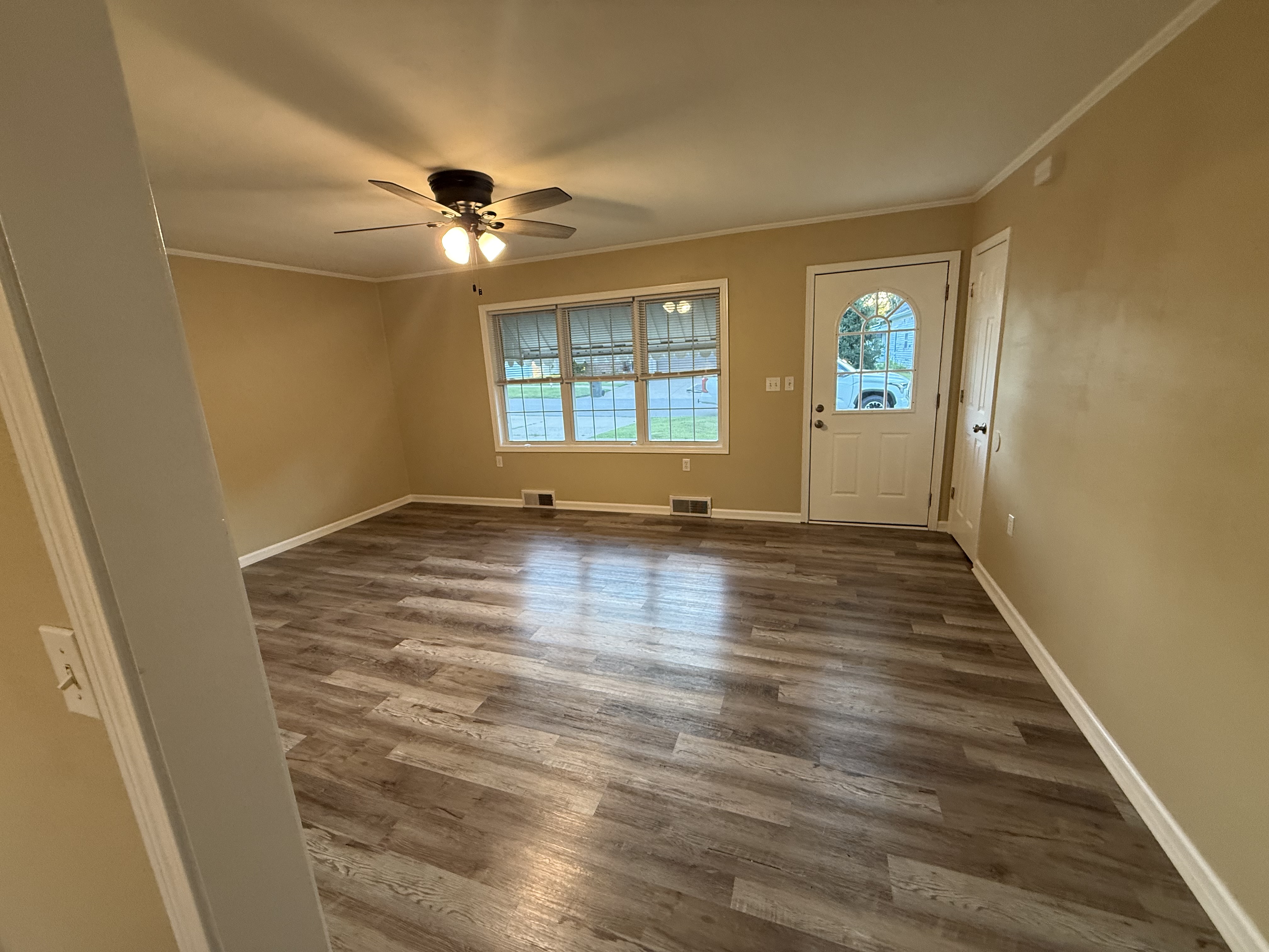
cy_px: 476
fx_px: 513
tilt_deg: -13.6
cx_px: 634
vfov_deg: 85.7
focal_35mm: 14
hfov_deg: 102.1
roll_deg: +3.7
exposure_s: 1/60
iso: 200
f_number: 2.2
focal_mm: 2.22
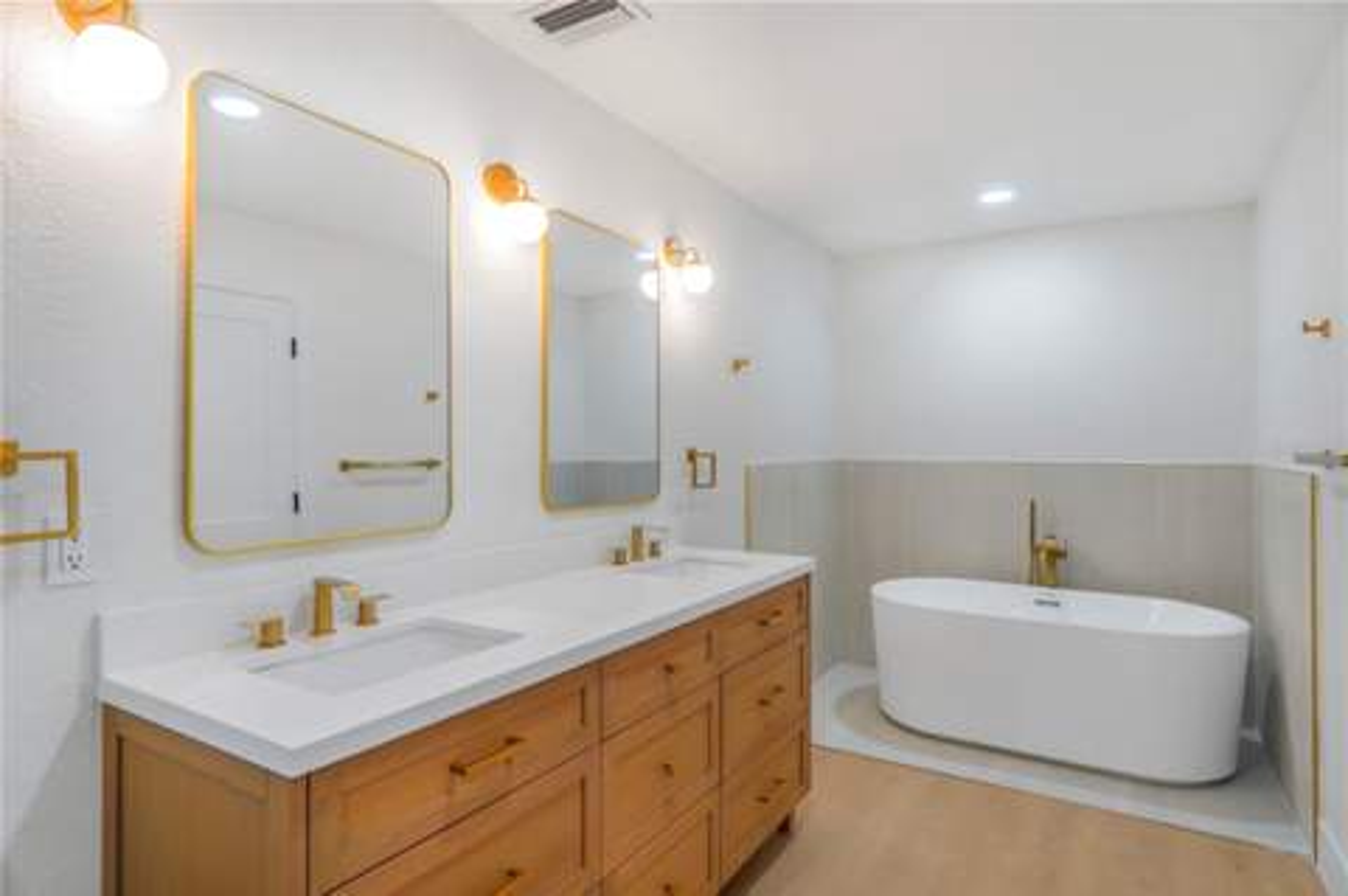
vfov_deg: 67.3
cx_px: 674
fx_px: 673
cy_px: 448
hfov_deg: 90.1
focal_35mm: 18
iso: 320
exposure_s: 1/100
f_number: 3.5
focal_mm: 12
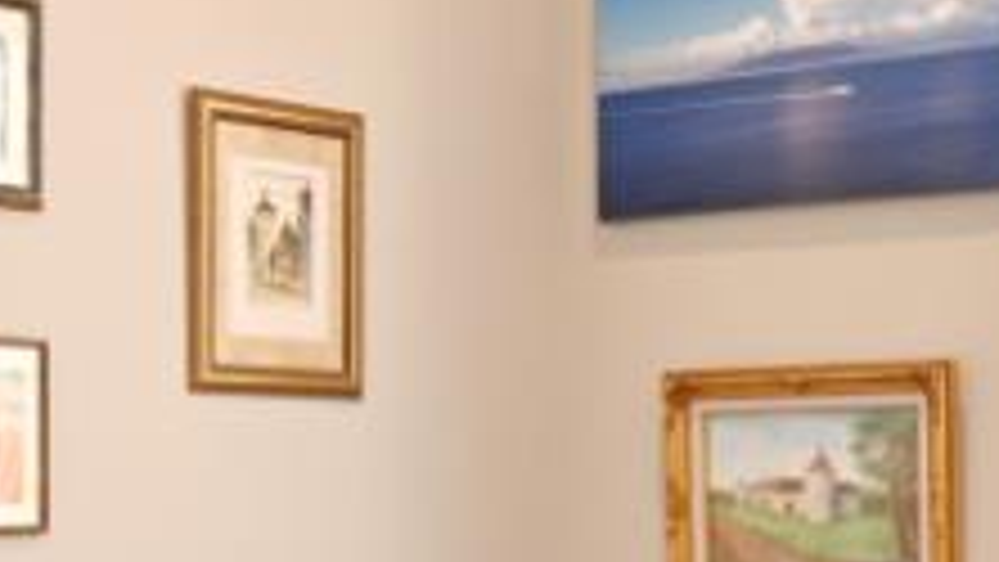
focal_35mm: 99
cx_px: 477
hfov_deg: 21.6
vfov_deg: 11.9
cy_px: 697
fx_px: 2623
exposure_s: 1/60
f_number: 4
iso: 220
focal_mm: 14
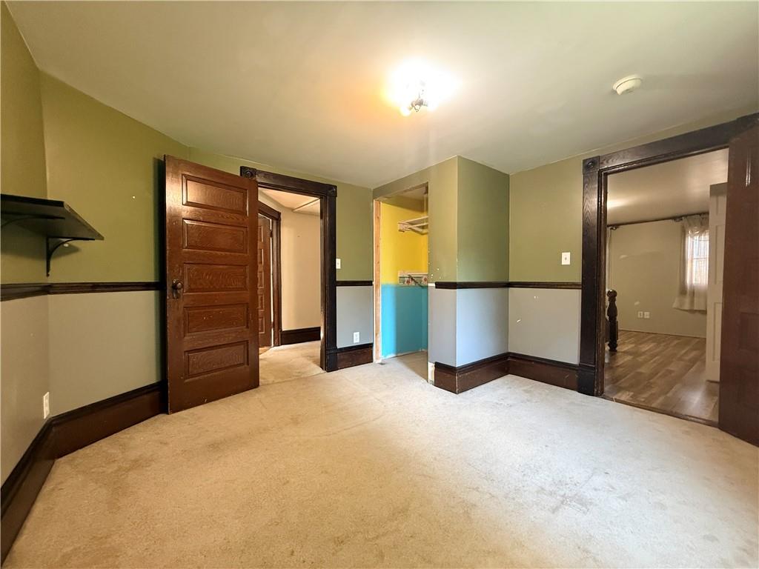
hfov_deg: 102.1
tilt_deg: -1.1
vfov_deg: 85.7
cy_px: 284
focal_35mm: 14
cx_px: 380
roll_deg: -0.4
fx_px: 307
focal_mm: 2.22
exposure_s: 1/60
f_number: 2.2
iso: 640
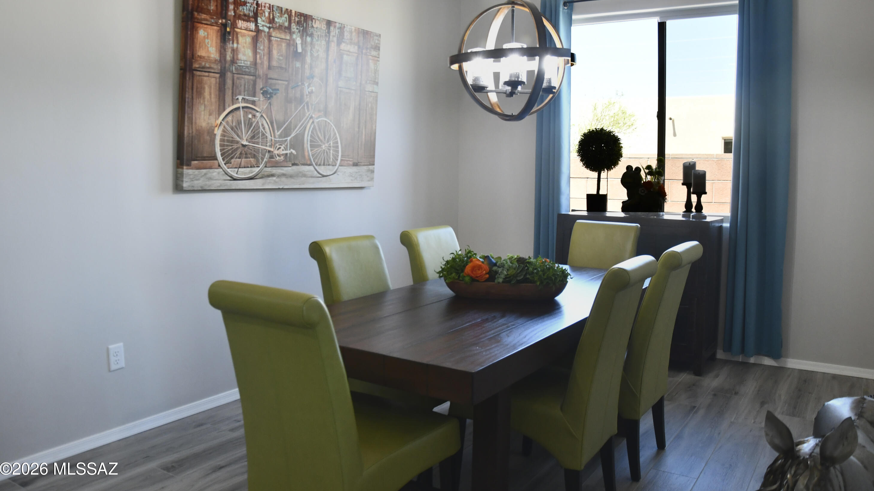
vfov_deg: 40.0
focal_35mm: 29
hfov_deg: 66.1
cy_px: 198
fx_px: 672
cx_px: 446
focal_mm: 18
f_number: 5
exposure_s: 1/100
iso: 1250
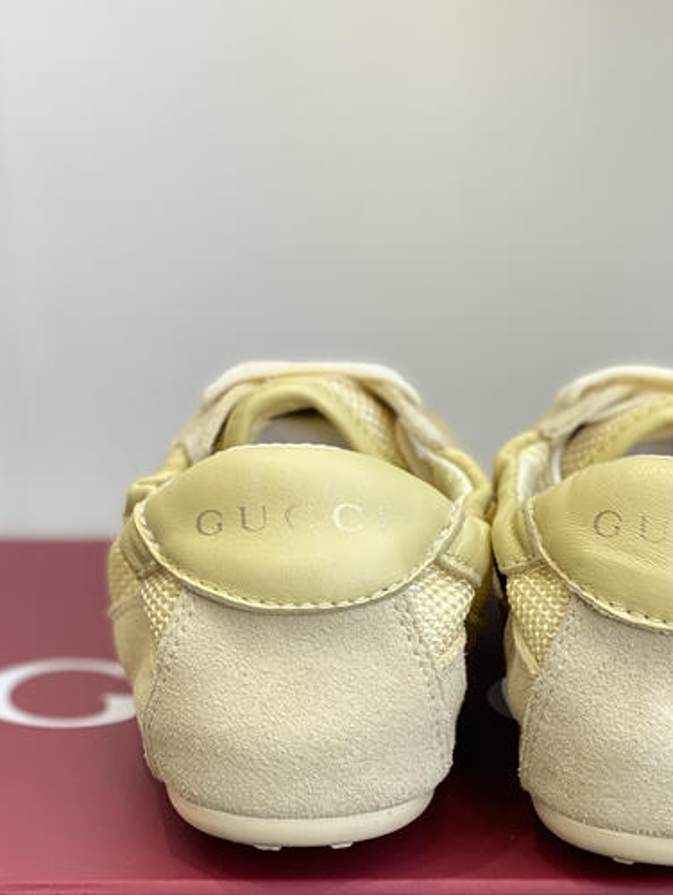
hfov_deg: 16.3
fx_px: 2329
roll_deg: -1.8
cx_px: 517
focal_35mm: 90
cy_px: 669
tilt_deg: -19.6
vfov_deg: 21.6
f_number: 2
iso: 40
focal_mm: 6
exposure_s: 1/122
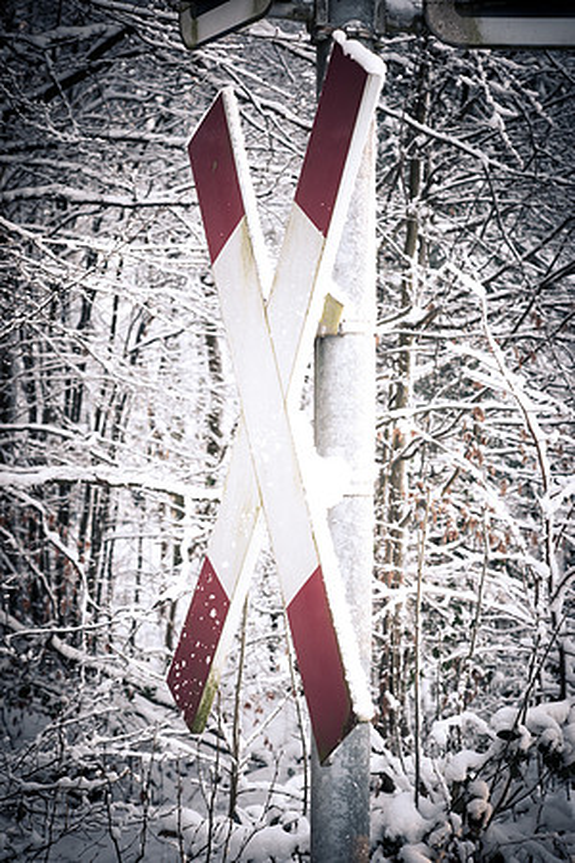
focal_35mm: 82
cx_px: 288
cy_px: 432
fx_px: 1976
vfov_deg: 24.6
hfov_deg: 16.6
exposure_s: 1/125
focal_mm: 55
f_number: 5.6
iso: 400
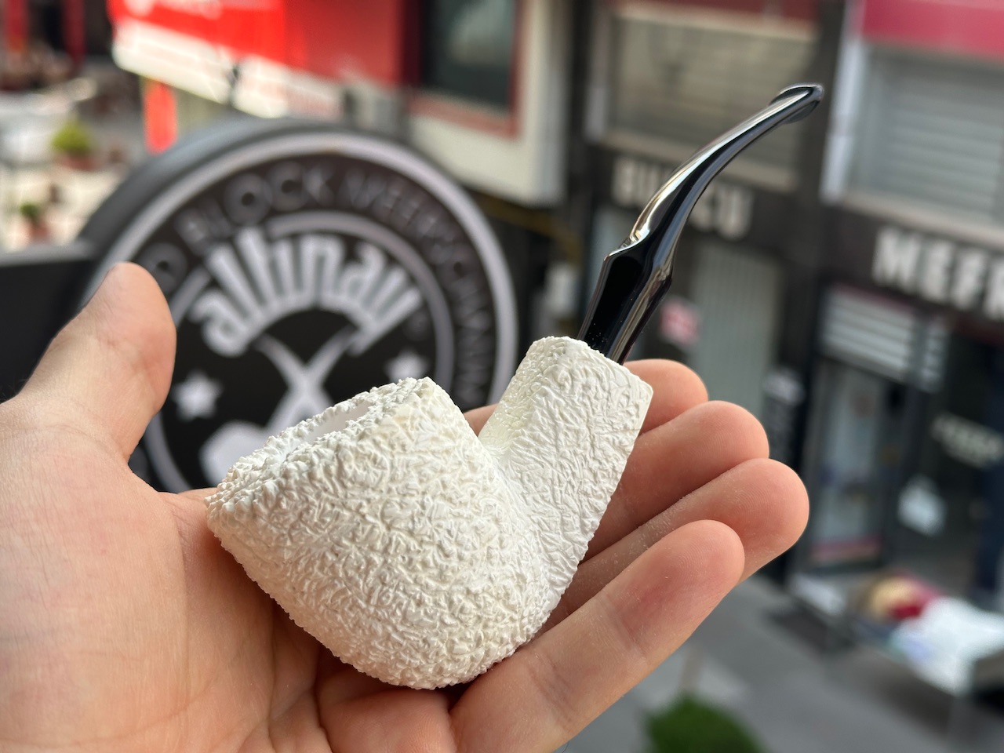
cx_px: 502
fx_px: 1392
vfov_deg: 30.3
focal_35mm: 48
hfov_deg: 39.7
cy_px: 376
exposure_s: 1/823
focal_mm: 6.86
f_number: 1.78
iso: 64
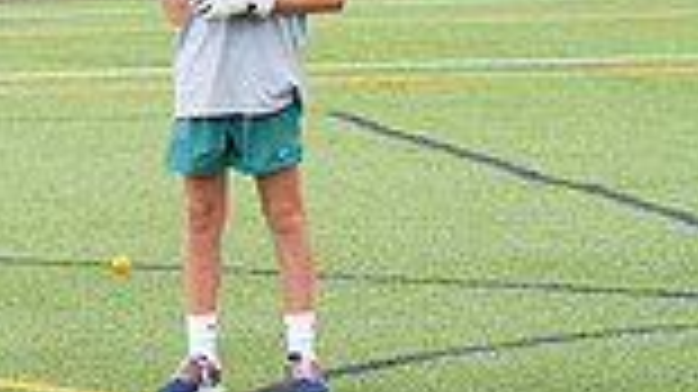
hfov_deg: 7.6
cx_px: -581
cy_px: -34
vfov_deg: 4.4
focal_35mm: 275
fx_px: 5087
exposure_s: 1/1250
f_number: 5.6
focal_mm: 70
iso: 500
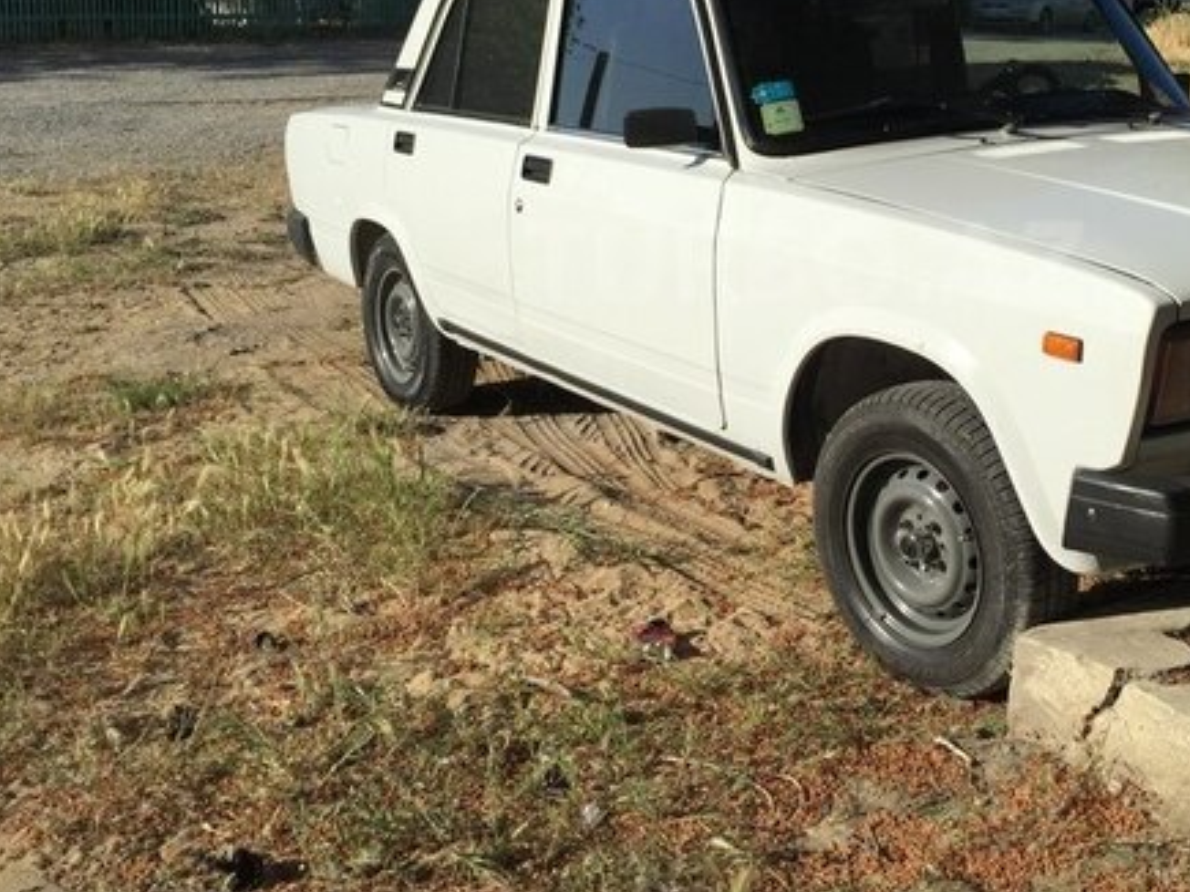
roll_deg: -1.8
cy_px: 261
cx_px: 804
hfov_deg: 42.3
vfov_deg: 32.4
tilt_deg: -9.7
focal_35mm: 44
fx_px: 1512
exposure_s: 1/3049
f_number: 2.2
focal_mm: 4.15
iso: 32
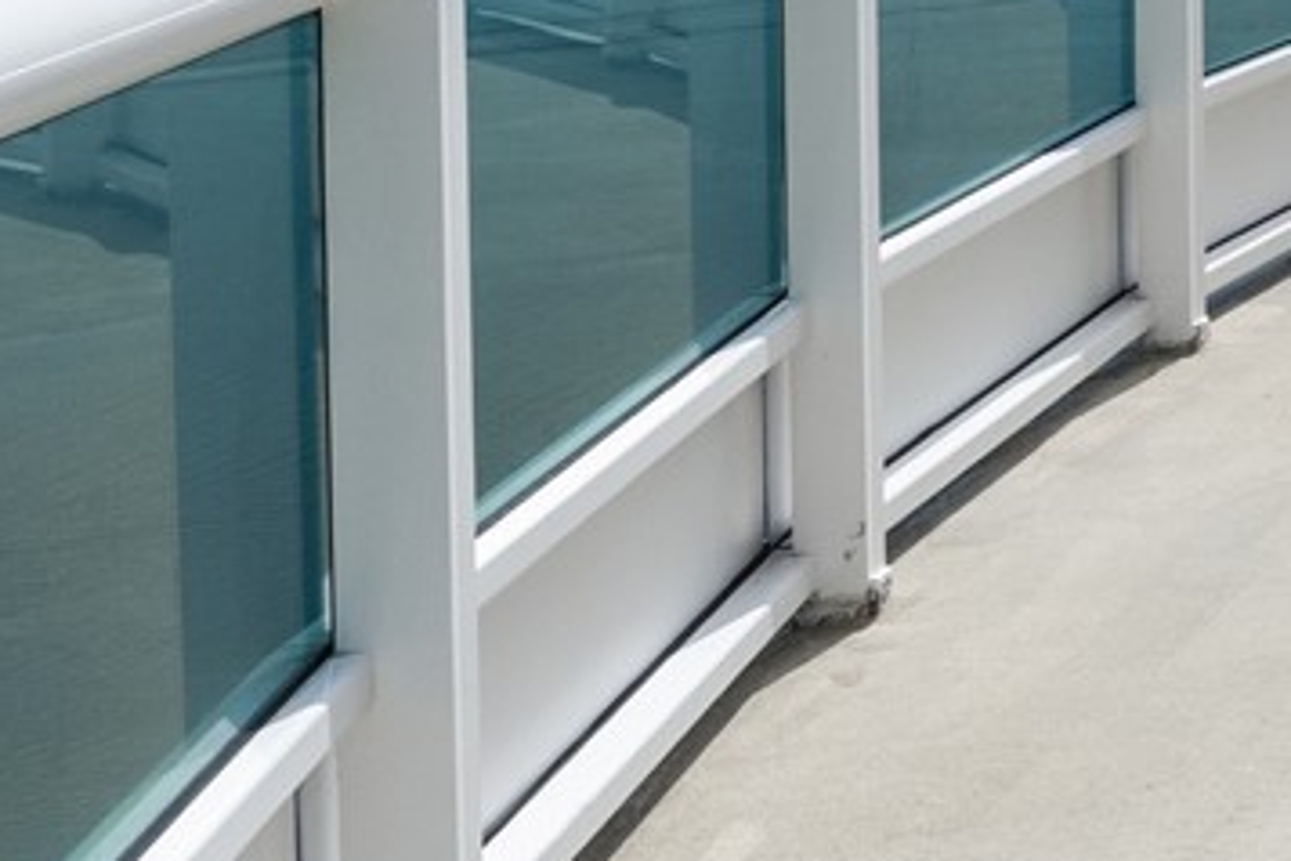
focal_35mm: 79
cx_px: 2826
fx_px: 2827
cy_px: -396
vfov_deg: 16.0
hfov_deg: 16.5
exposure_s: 1/1000
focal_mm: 16.6
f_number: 11
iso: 320
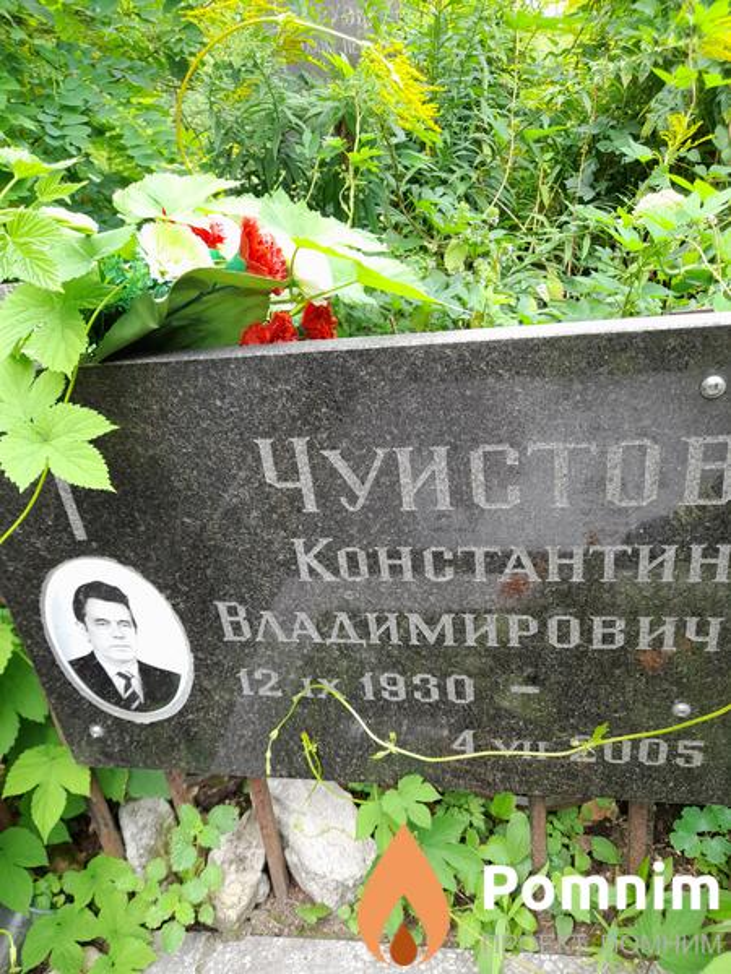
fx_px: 704
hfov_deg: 54.9
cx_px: 366
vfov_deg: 69.4
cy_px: 487
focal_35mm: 25
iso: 32
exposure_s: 1/100
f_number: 2
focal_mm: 4.6
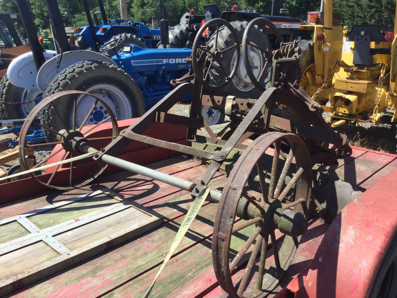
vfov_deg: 45.4
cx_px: 198
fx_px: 356
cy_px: 149
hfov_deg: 58.4
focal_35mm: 31
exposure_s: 1/652
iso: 25
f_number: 2.4
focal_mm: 3.3
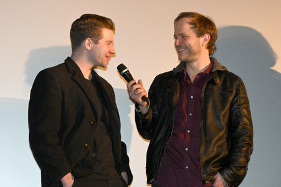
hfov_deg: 21.5
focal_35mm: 95
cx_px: 140
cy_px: 94
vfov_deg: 14.4
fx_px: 741
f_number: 6.3
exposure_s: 1/100
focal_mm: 95
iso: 5000
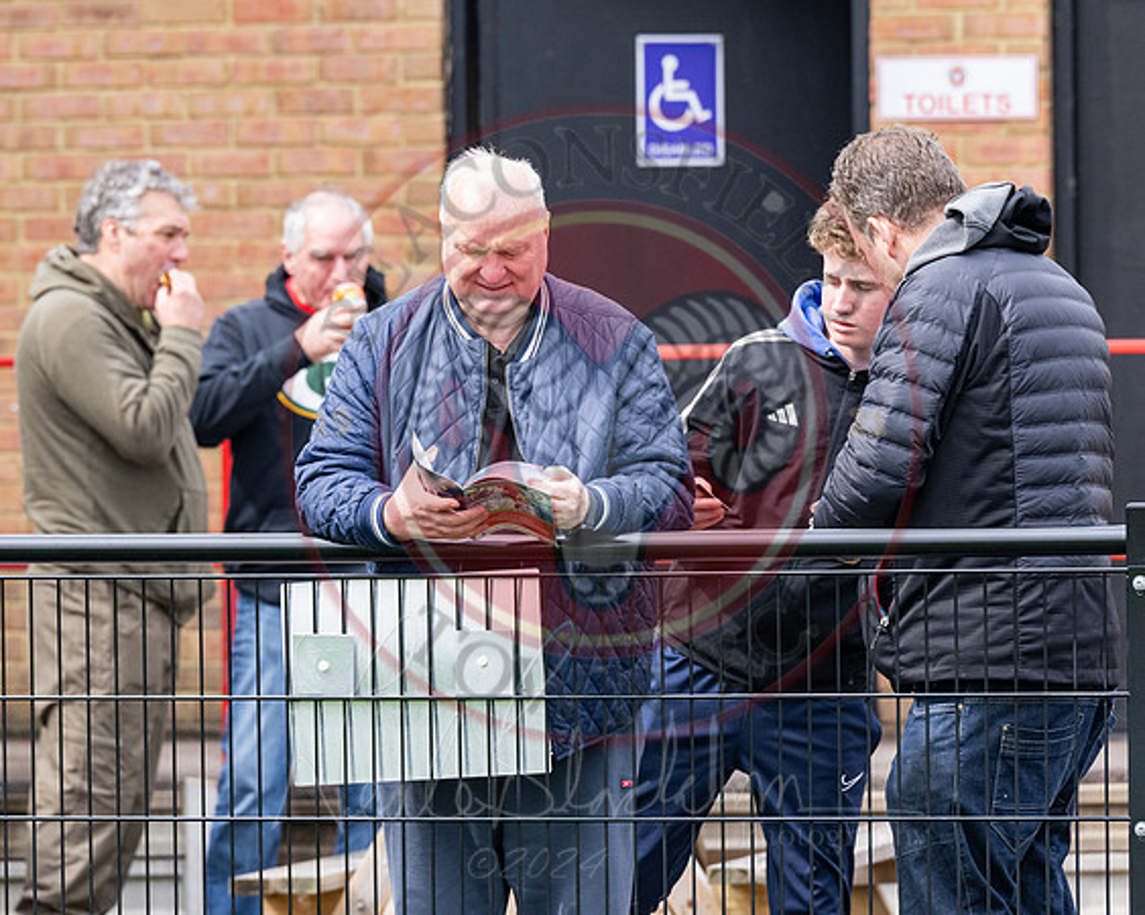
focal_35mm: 362
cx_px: 519
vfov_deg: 4.3
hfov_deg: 5.3
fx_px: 12266
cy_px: 435
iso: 500
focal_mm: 200
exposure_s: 1/1000
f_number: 5
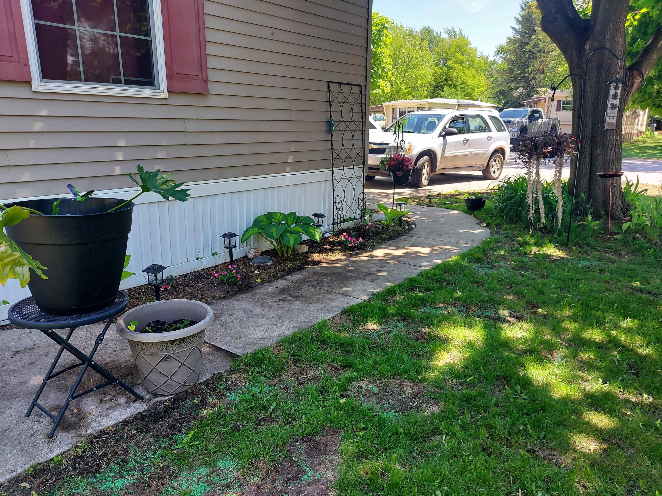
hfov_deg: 69.4
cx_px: 331
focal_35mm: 25
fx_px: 478
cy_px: 248
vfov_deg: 54.9
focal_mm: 4.6
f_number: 2
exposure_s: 1/131
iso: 50
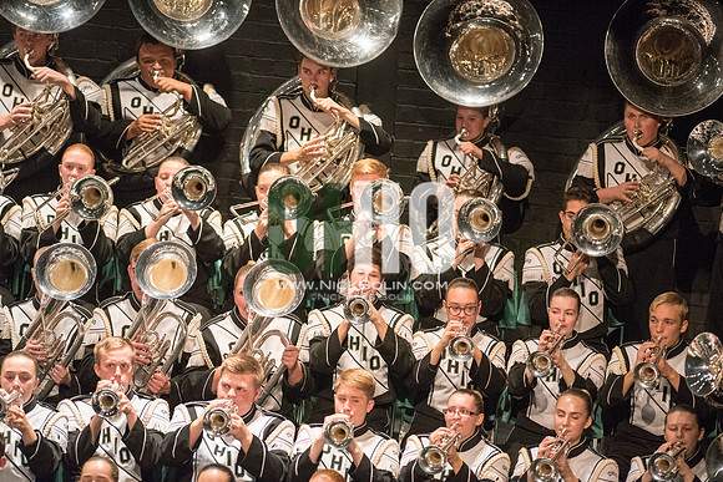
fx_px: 6026
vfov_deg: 4.6
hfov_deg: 6.9
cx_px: 362
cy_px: 241
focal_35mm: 300
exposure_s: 1/500
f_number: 2.8
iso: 4000
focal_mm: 300
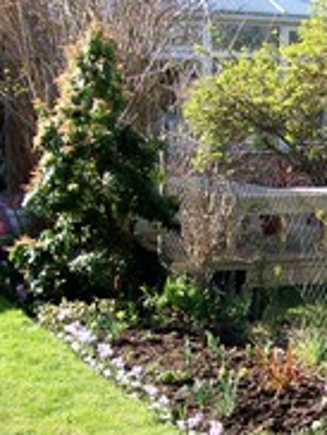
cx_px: 380
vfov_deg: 22.3
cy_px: 306
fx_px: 1093
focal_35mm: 87
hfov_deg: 16.4
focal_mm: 6
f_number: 2.7
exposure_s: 1/407
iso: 80
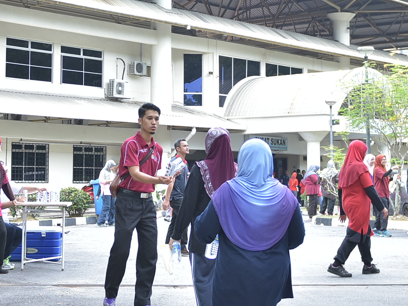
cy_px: 82
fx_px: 966
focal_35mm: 82
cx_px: 171
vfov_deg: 17.9
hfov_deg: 23.8
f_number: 2.8
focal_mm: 24
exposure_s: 1/500
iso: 400
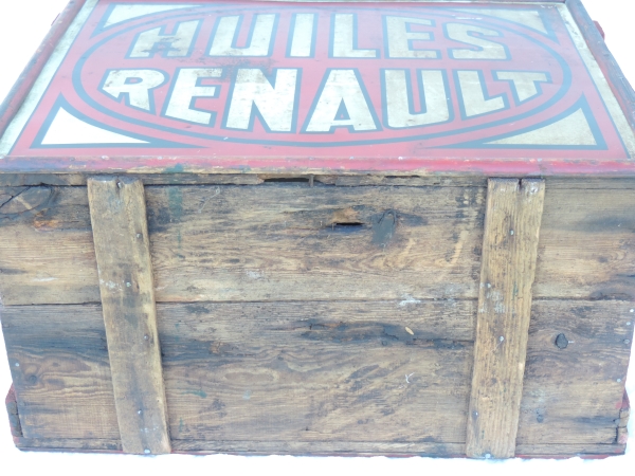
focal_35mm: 60
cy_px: 238
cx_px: 318
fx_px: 1101
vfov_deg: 24.4
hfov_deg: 32.2
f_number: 3.7
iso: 320
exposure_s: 1/60
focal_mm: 10.7
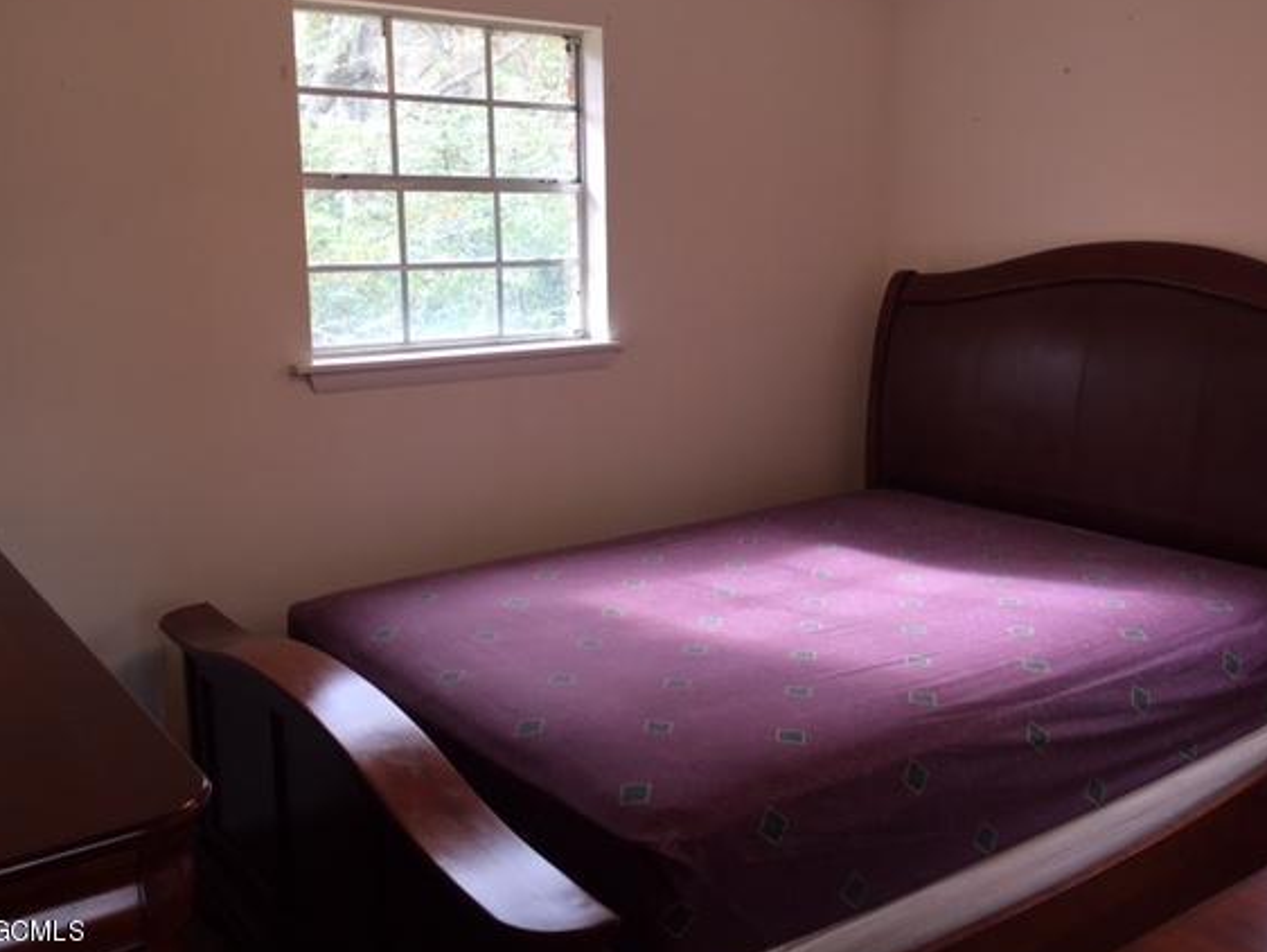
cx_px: 674
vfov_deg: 42.9
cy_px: 435
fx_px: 1208
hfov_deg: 55.3
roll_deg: -1.4
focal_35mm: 33
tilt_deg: -9.6
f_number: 2.2
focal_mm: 4.15
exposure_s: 1/60
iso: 32
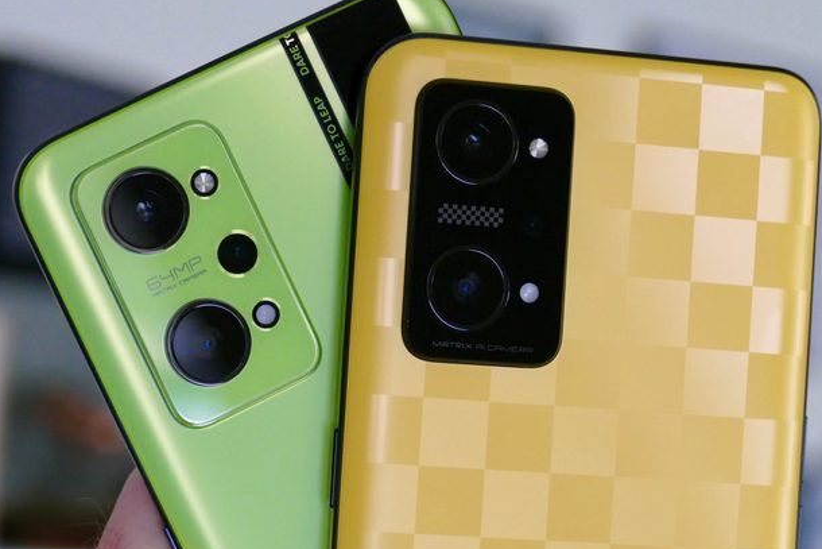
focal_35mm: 118
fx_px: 2695
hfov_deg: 17.3
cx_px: 415
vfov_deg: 11.6
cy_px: 297
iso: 1600
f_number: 4
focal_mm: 36.53
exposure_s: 1/80
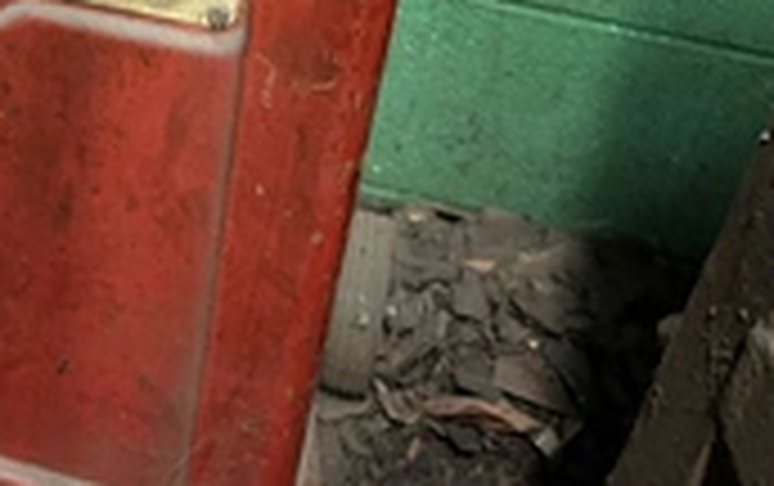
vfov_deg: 19.9
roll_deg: -1.5
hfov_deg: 32.0
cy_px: -176
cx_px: 9
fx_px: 1246
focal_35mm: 59
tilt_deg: -30.9
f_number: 1.78
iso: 1000
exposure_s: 1/40
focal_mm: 6.76
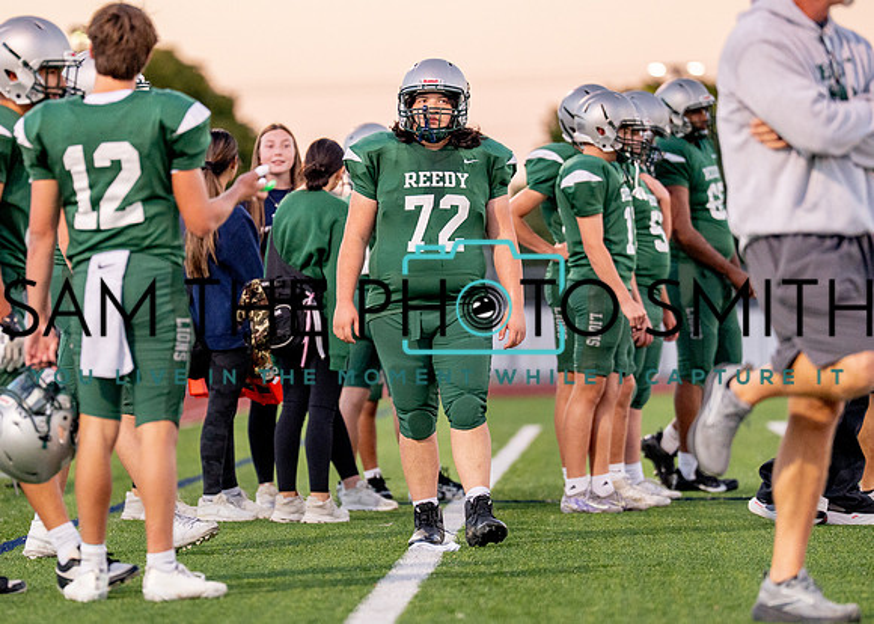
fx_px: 7625
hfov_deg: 6.6
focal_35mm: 307
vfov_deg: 4.7
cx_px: 392
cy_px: 307
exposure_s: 1/1000
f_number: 2.8
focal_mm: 200
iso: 1000
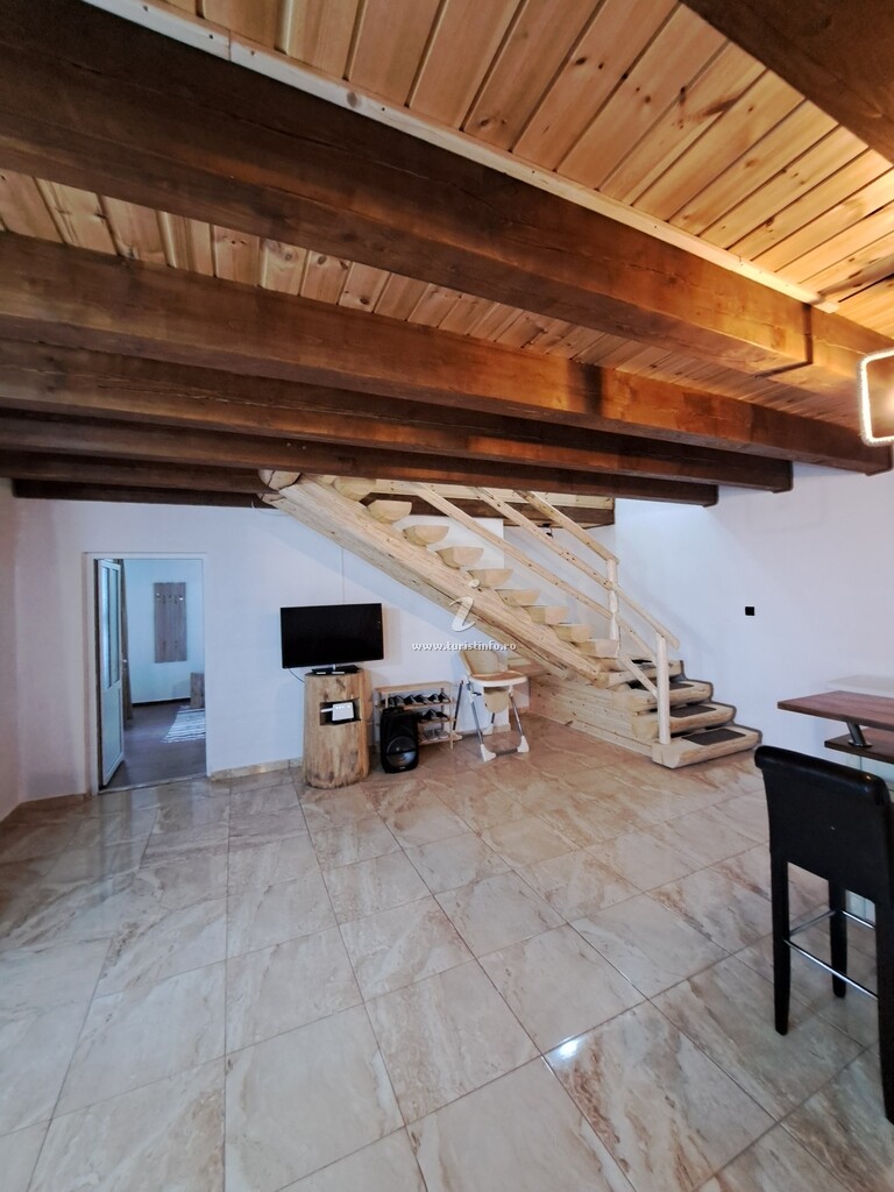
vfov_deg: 106.2
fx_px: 448
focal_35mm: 13
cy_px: 596
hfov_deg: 89.9
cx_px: 447
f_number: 2.2
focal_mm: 1.74
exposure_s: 1/20
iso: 640
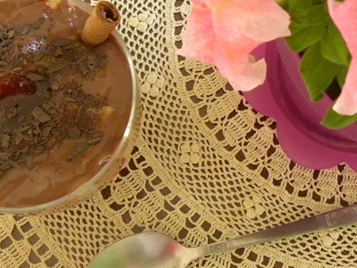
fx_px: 671
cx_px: 259
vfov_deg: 22.5
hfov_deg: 29.4
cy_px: 86
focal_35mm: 65
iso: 400
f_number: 2.8
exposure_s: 1/213
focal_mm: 5.2
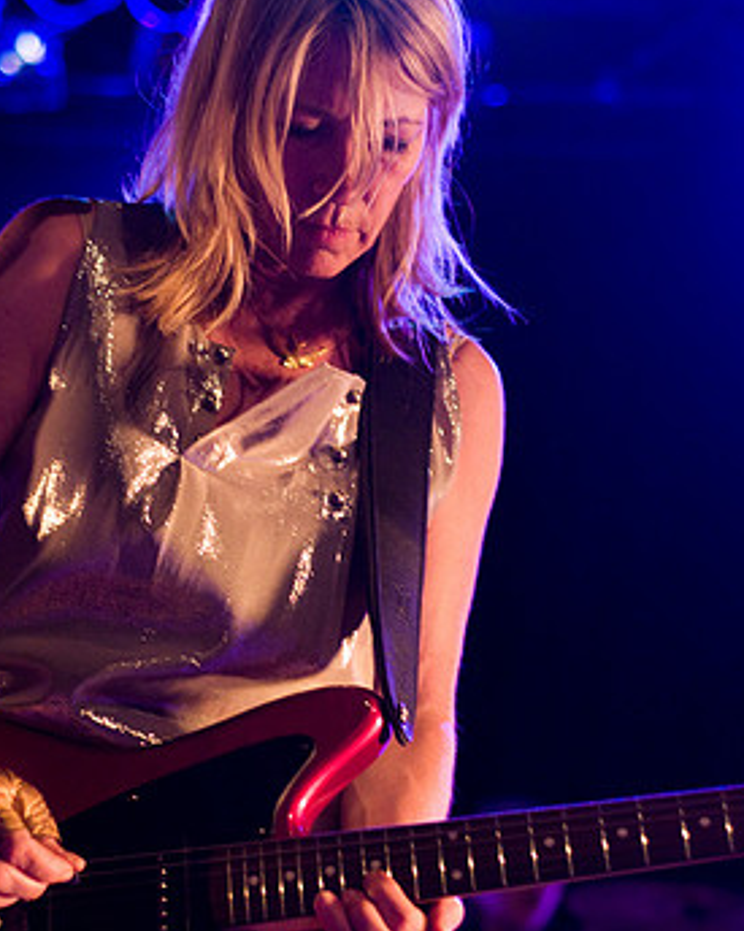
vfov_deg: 20.8
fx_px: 2533
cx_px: 367
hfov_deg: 16.7
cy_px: 566
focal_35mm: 92
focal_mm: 50
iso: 1250
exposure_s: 1/100
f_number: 2.2
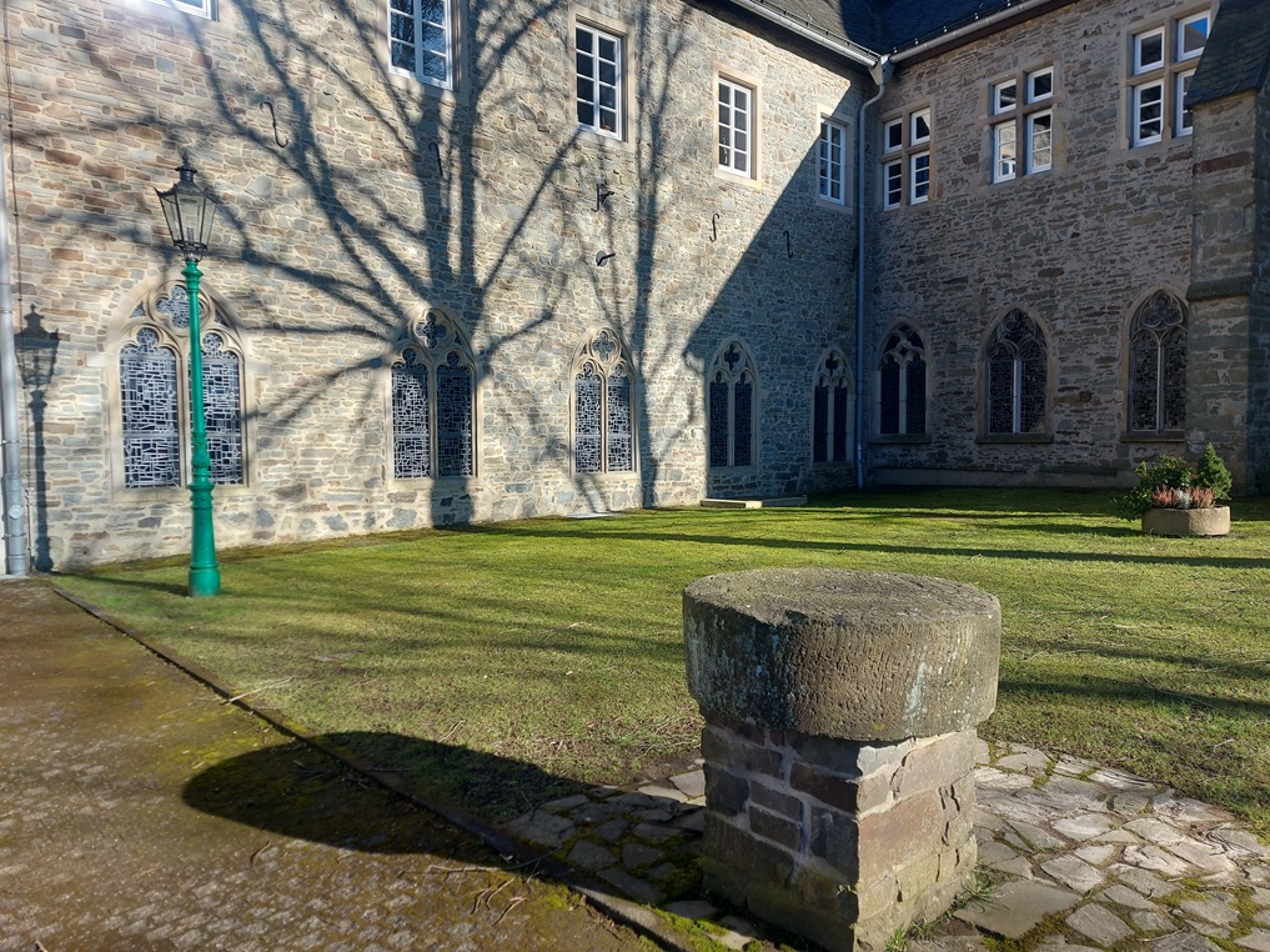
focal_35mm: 24
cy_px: 476
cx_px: 635
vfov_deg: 56.8
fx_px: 880
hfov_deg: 71.6
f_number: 1.8
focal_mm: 5.23
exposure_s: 1/506
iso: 32
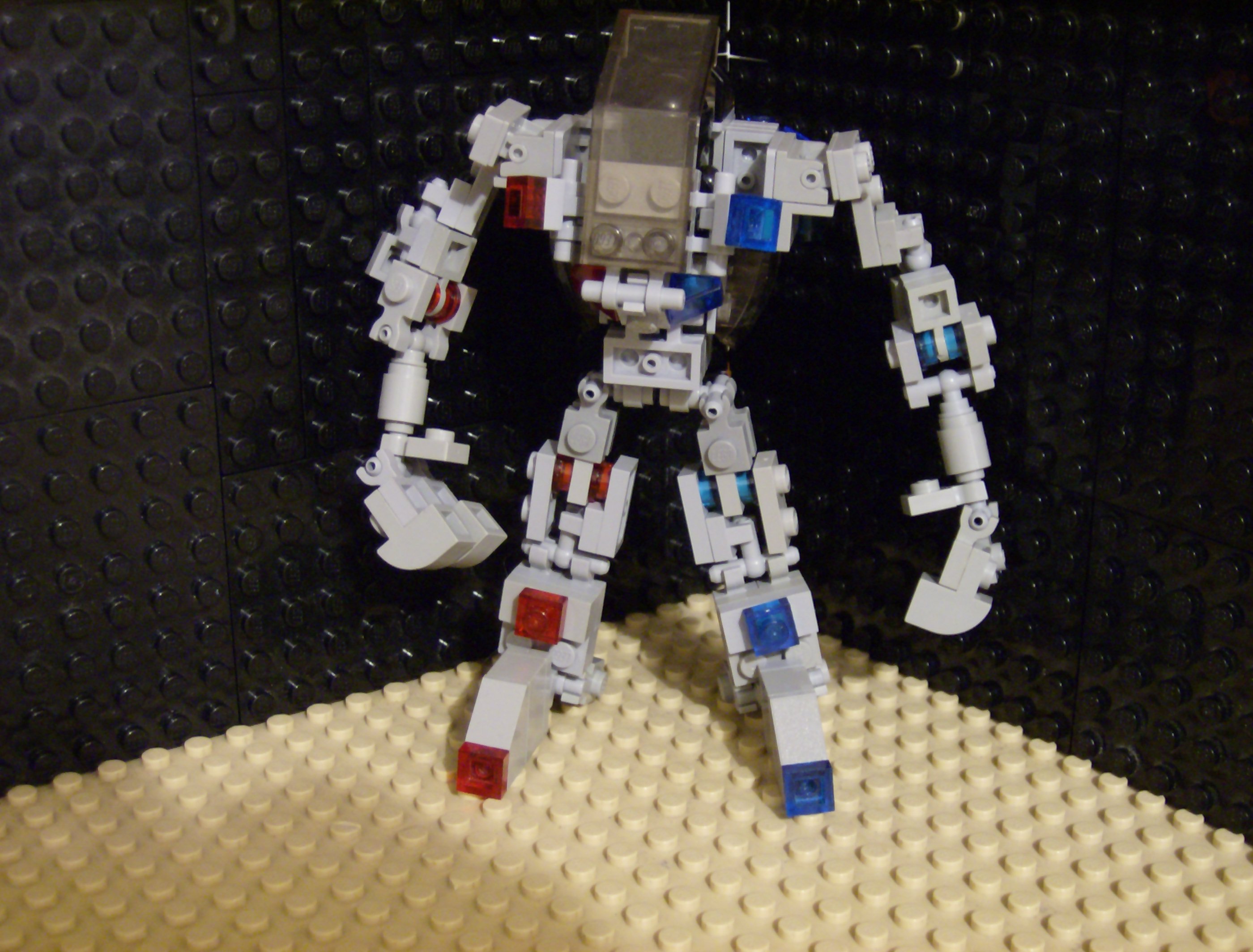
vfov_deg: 31.8
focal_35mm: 46
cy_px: 476
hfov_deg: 41.1
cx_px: 626
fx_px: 1673
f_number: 3.1
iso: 200
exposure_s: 1/3.1
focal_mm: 7.7
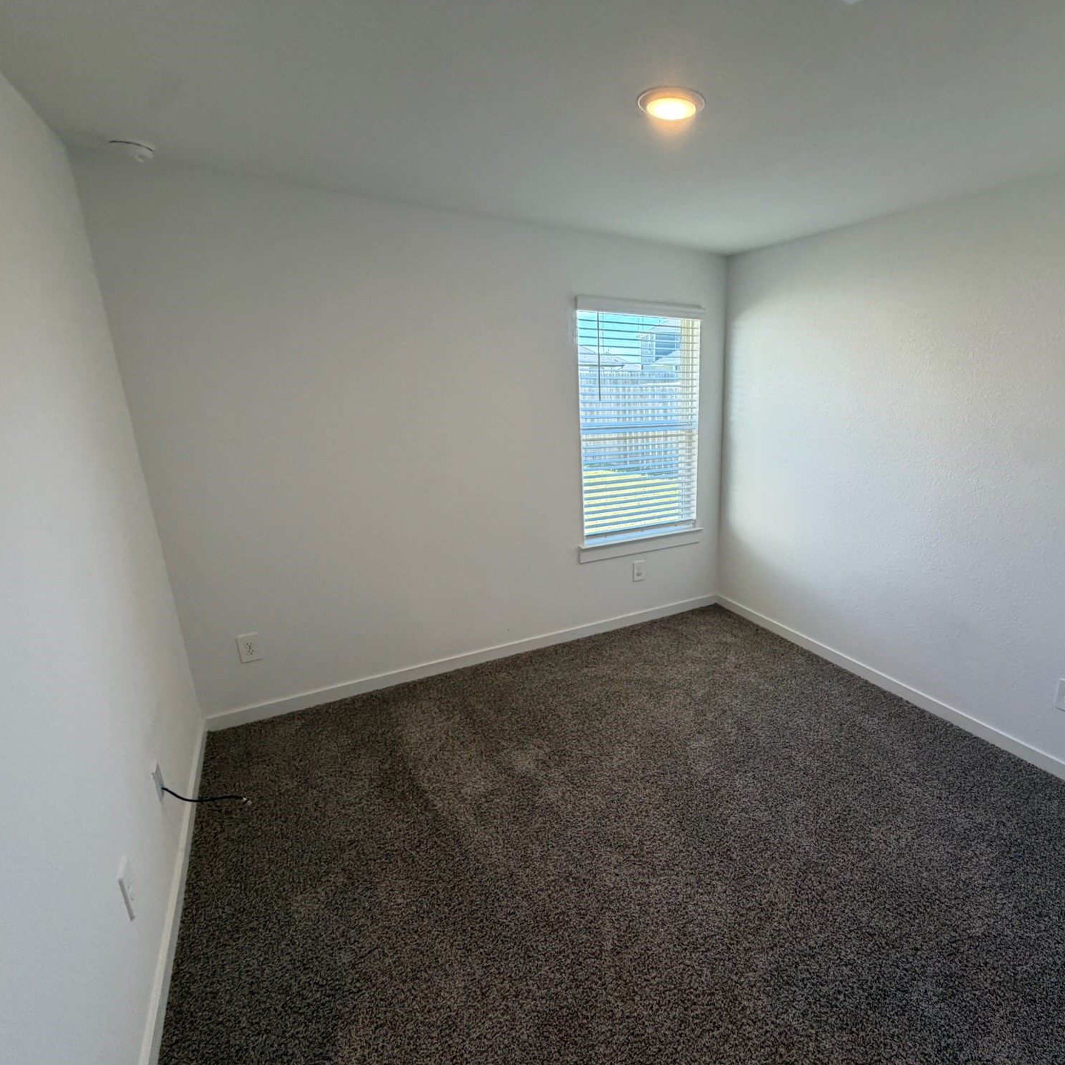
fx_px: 592
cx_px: 681
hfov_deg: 82.0
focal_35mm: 17
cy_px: 542
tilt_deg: -15.9
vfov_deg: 84.0
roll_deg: -0.3
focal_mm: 2.22
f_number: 2.2
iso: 200
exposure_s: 1/120
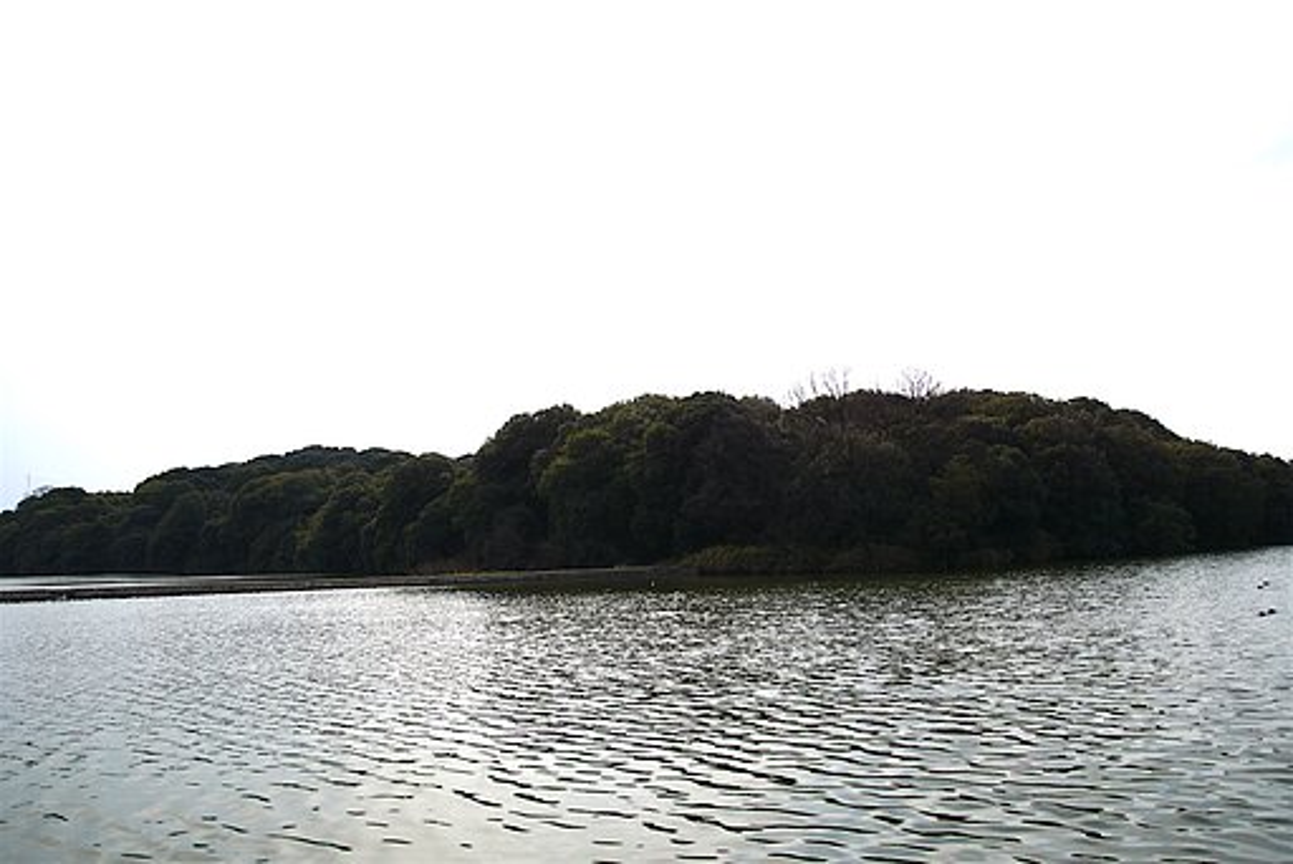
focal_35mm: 27
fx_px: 970
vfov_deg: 48.0
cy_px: 432
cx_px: 646
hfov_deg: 67.4
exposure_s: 1/320
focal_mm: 18
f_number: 10
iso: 100
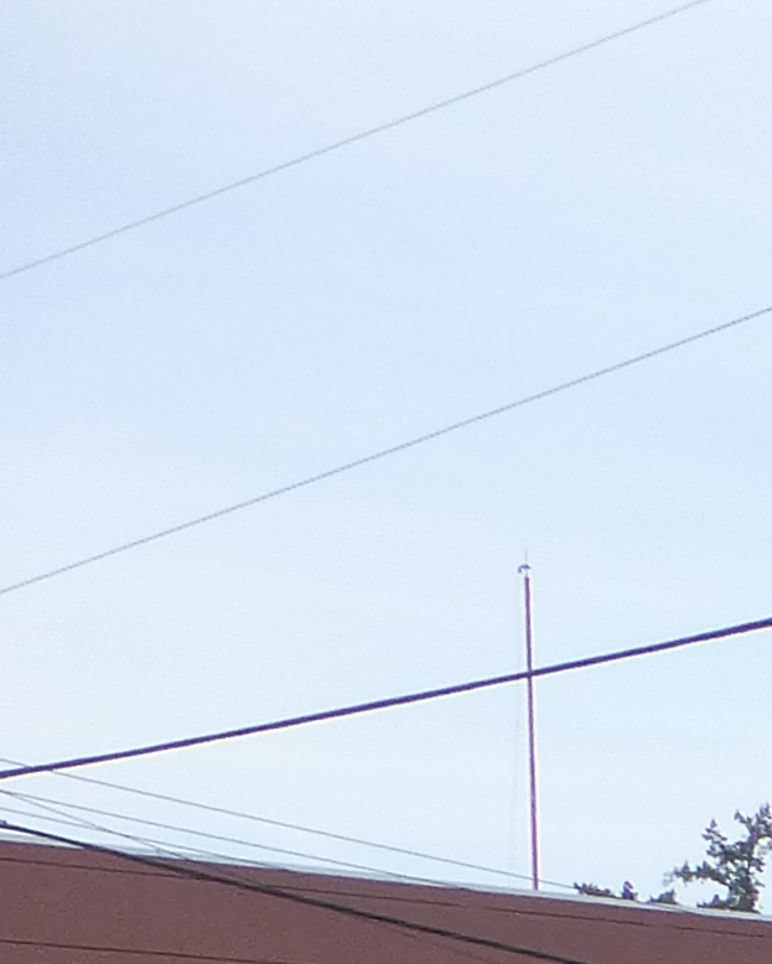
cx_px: 2621
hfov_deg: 8.7
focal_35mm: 130
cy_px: 1586
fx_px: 3711
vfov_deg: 13.6
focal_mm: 4.3
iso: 160
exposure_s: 1/640
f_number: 4
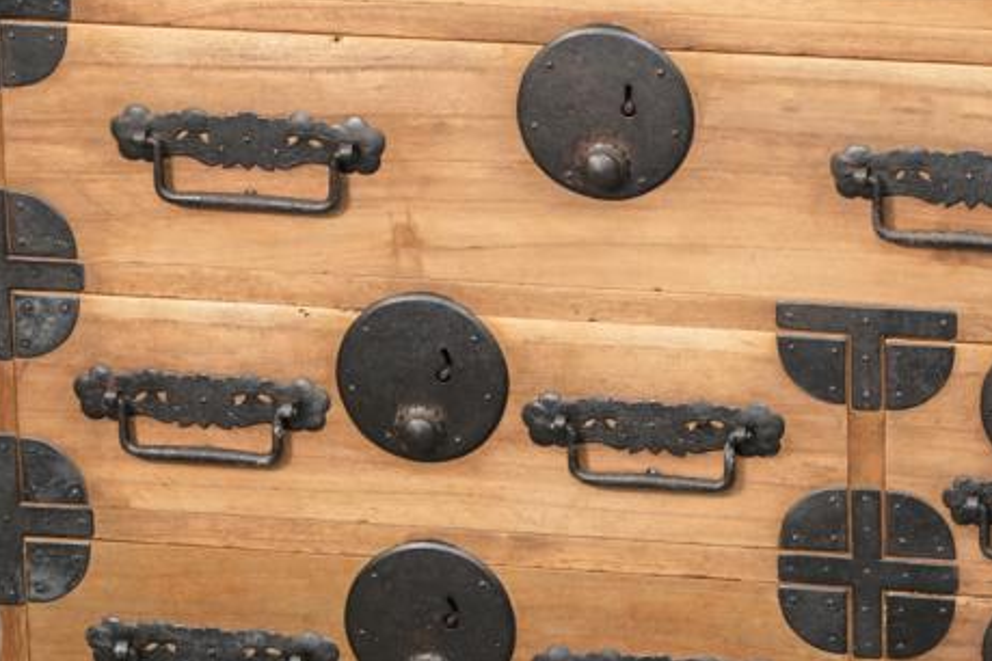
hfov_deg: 8.5
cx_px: 668
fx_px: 6695
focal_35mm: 243
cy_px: 234
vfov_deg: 5.7
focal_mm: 103
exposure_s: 1/125
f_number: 4
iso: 2000
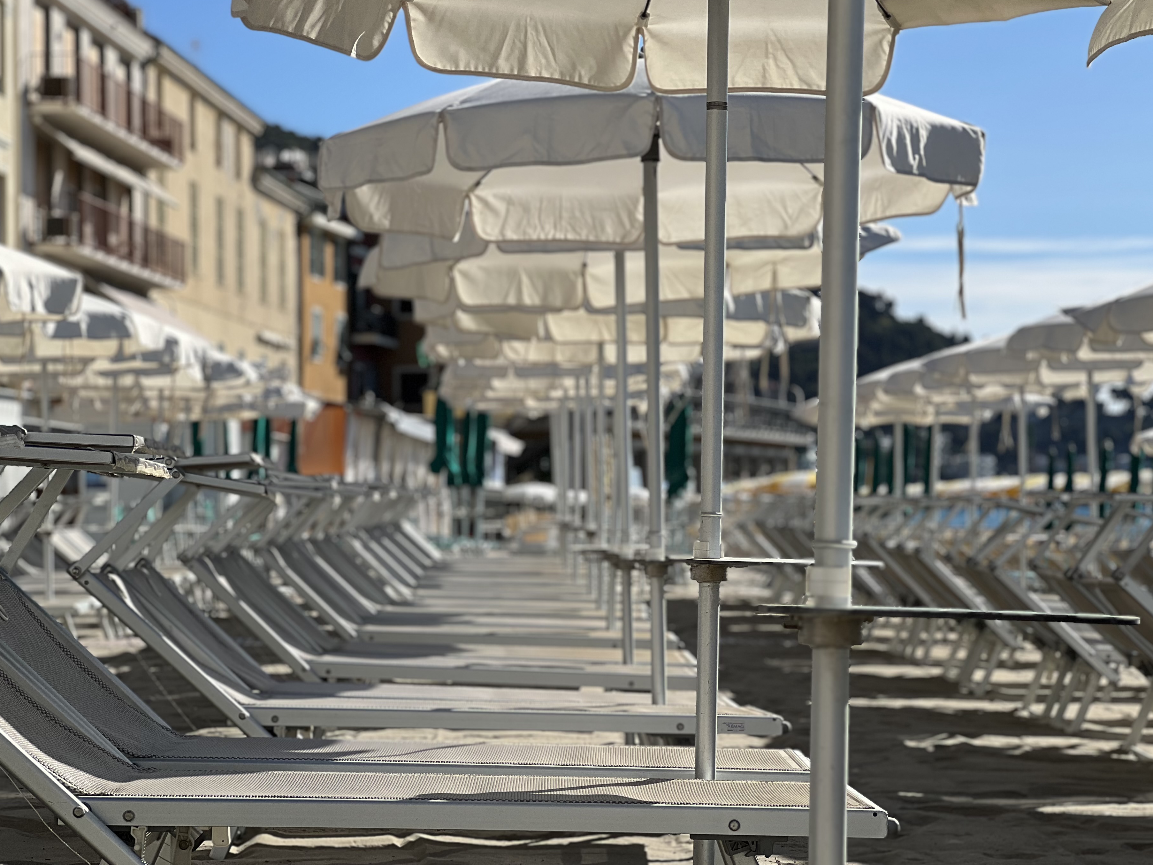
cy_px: 459
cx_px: 622
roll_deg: +0.8
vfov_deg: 17.2
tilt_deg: +1.9
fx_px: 2865
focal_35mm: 86
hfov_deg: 22.8
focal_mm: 9
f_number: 2.8
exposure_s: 1/1340
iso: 32
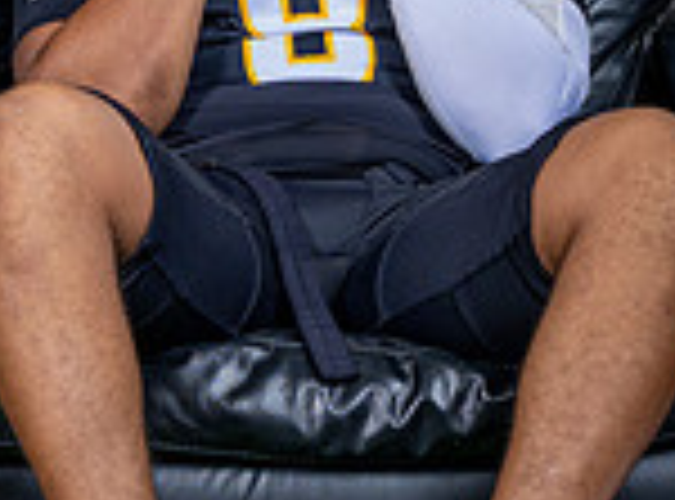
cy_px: 115
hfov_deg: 7.2
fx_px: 5376
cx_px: 151
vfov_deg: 5.3
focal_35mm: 277
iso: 100
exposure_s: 1/100
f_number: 5.6
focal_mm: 54
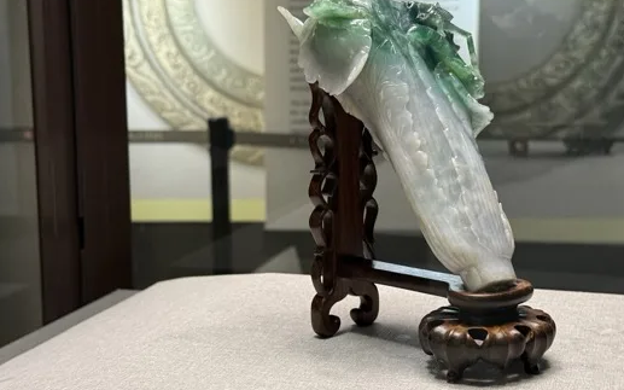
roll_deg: -0.3
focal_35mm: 63
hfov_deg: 32.5
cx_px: 343
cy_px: 170
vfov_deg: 20.6
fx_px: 1071
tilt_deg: -6.6
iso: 200
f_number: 1.78
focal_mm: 6.76
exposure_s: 1/40
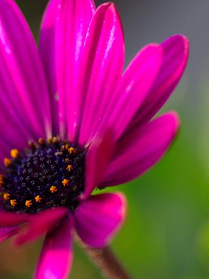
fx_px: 2189
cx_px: -56
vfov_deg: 7.3
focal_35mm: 272
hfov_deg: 5.4
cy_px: 130
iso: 400
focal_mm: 90
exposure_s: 1/320
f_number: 4
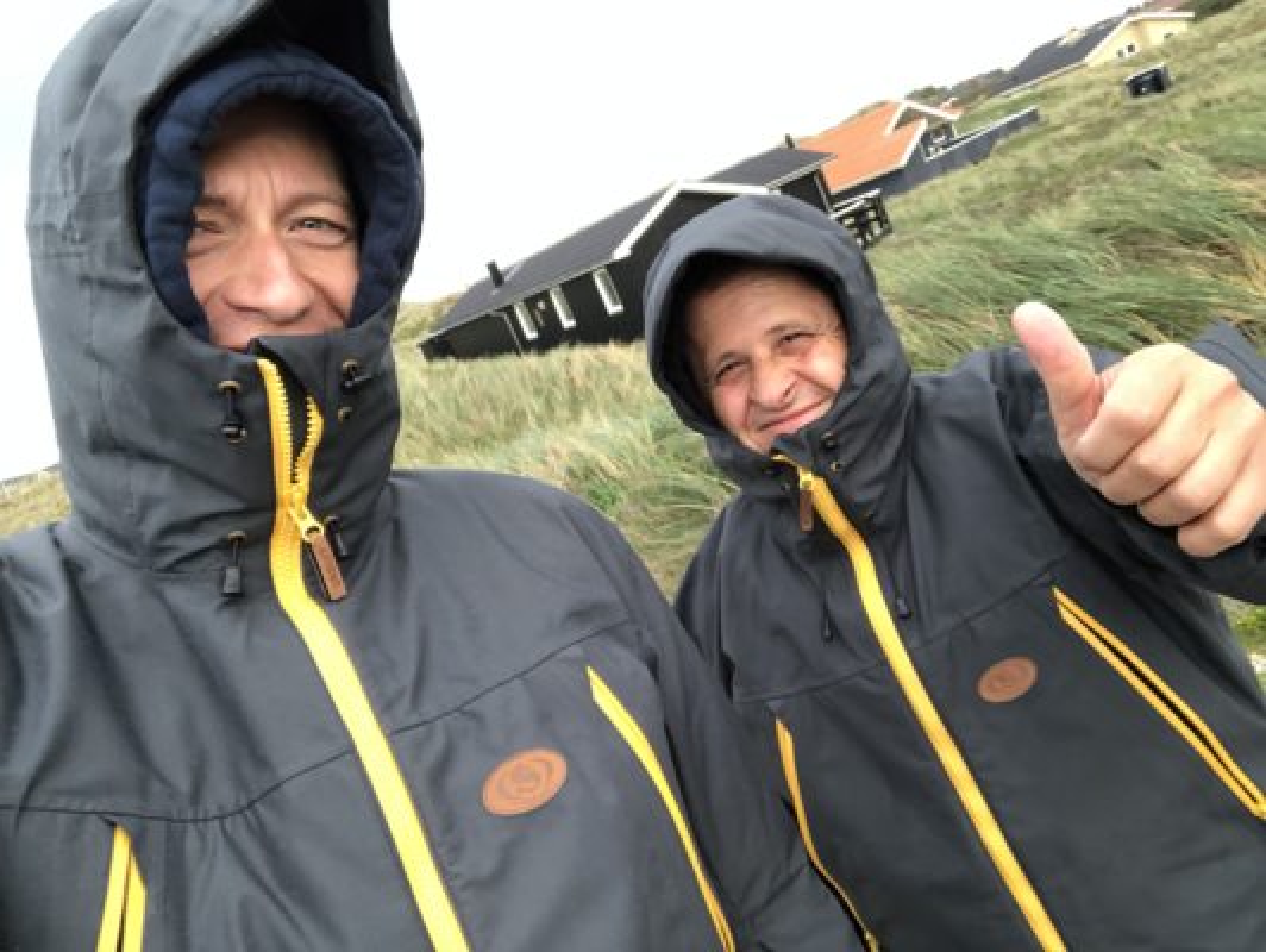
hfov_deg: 56.8
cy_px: 476
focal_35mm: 32
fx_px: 1171
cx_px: 633
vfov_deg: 44.2
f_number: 2.2
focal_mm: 2.87
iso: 64
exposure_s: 1/120
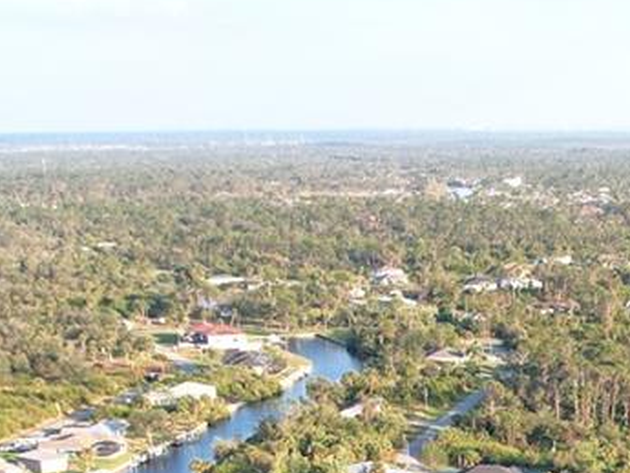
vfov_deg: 14.1
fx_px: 1784
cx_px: 699
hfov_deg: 19.2
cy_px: 712
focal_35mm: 98
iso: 100
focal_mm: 8.38
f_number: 2.8
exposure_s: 1/640
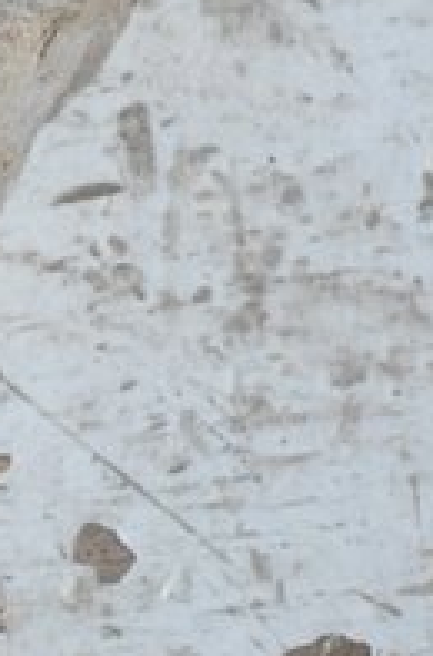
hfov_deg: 5.4
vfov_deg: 9.0
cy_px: 531
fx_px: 4179
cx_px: -1069
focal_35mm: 230
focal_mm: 20
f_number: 5.6
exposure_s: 1/60
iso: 280
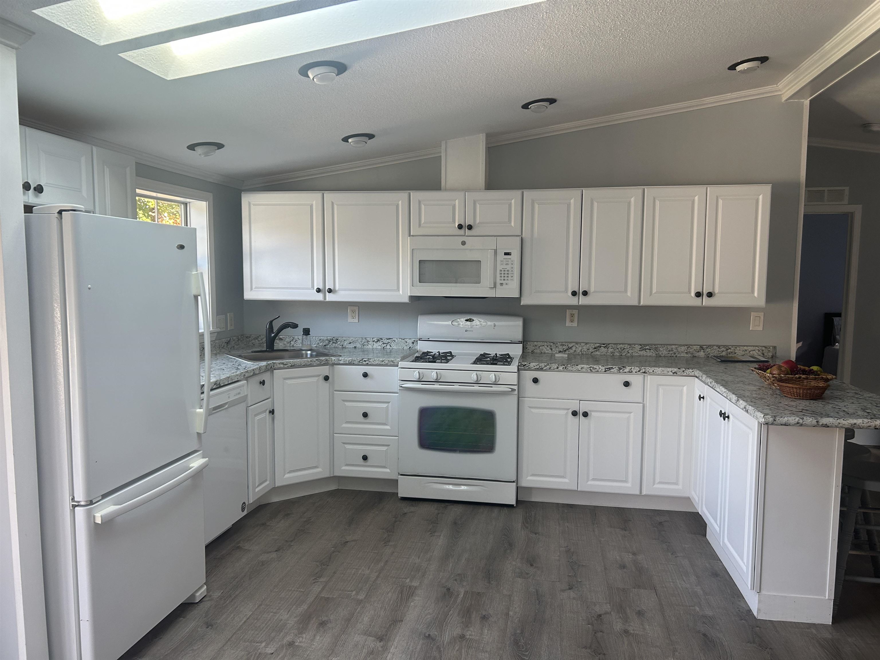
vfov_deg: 53.1
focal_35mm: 26
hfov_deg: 67.3
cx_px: 440
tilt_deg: -4.7
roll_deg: -0.5
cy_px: 330
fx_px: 661
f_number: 1.5
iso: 80
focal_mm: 5.7
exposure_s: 1/121
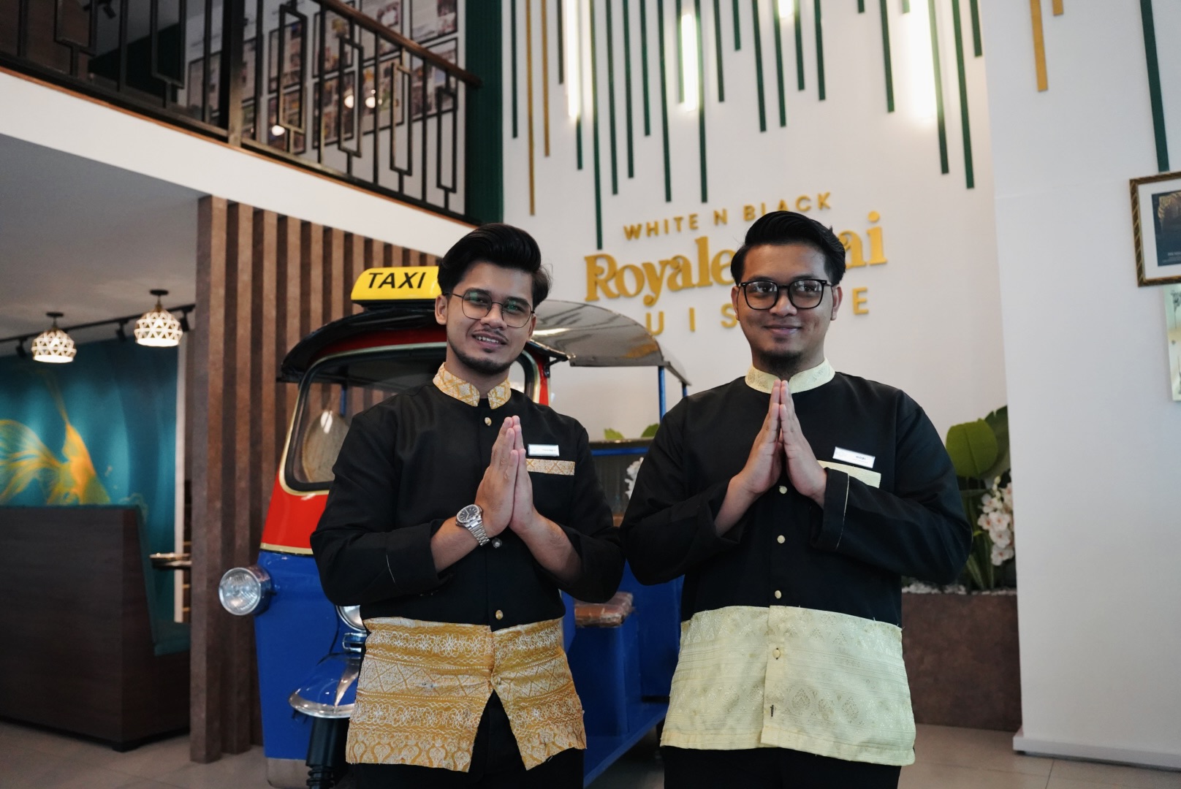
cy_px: 394
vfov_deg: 46.5
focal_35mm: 28
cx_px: 590
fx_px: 919
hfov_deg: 65.4
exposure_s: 1/1250
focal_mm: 28
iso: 8000
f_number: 3.5
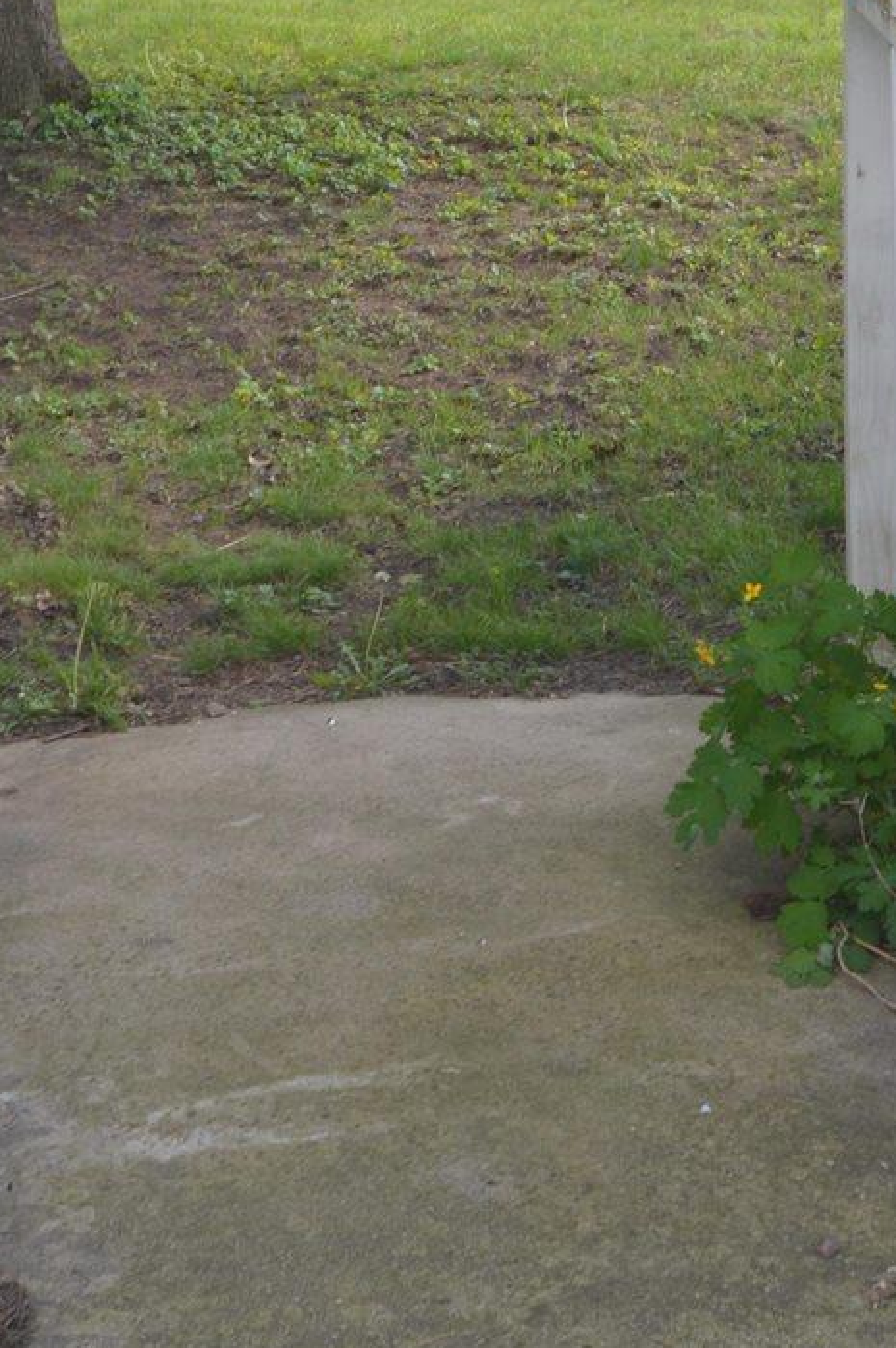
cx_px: 411
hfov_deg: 17.2
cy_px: -295
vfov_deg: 23.4
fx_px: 2956
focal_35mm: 79
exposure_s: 1/125
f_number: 5
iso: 125
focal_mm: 16
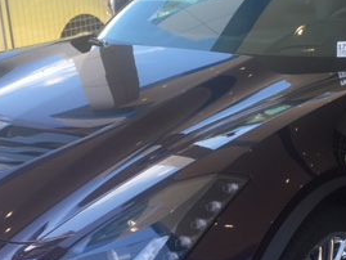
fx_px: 690
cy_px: 211
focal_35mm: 69
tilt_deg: -23.8
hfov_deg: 28.1
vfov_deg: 21.1
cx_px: 198
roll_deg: +2.7
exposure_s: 1/285
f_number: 2.2
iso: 25
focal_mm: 4.15
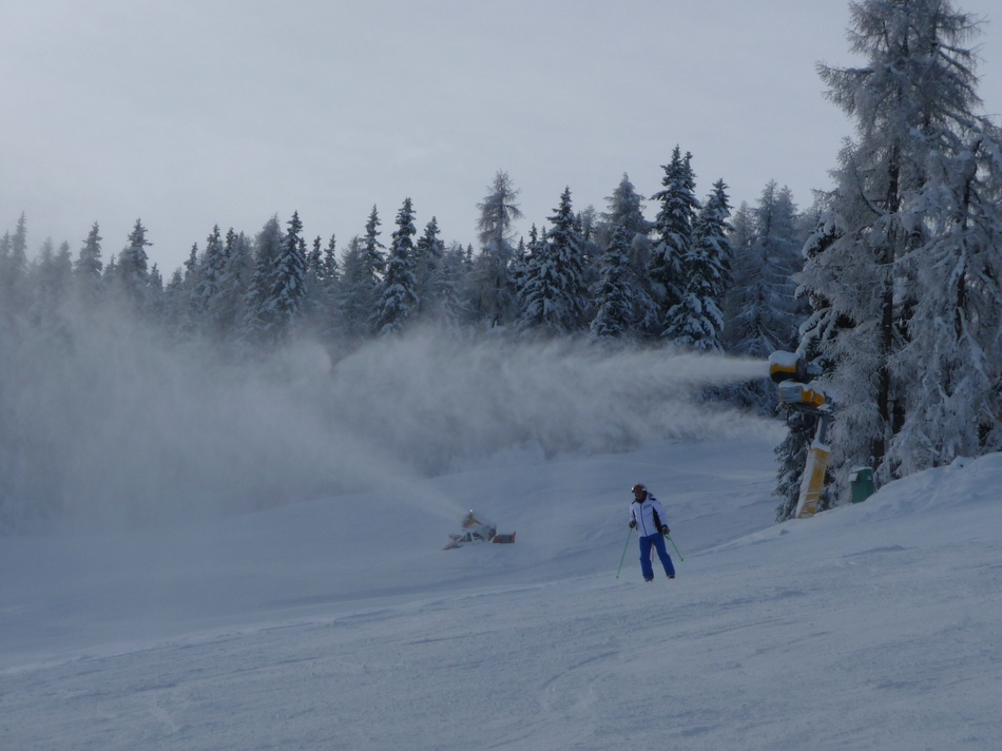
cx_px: 501
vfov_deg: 11.6
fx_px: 3704
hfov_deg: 15.4
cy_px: 376
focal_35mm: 128
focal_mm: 21.8
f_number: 4.7
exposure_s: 1/1000
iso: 100
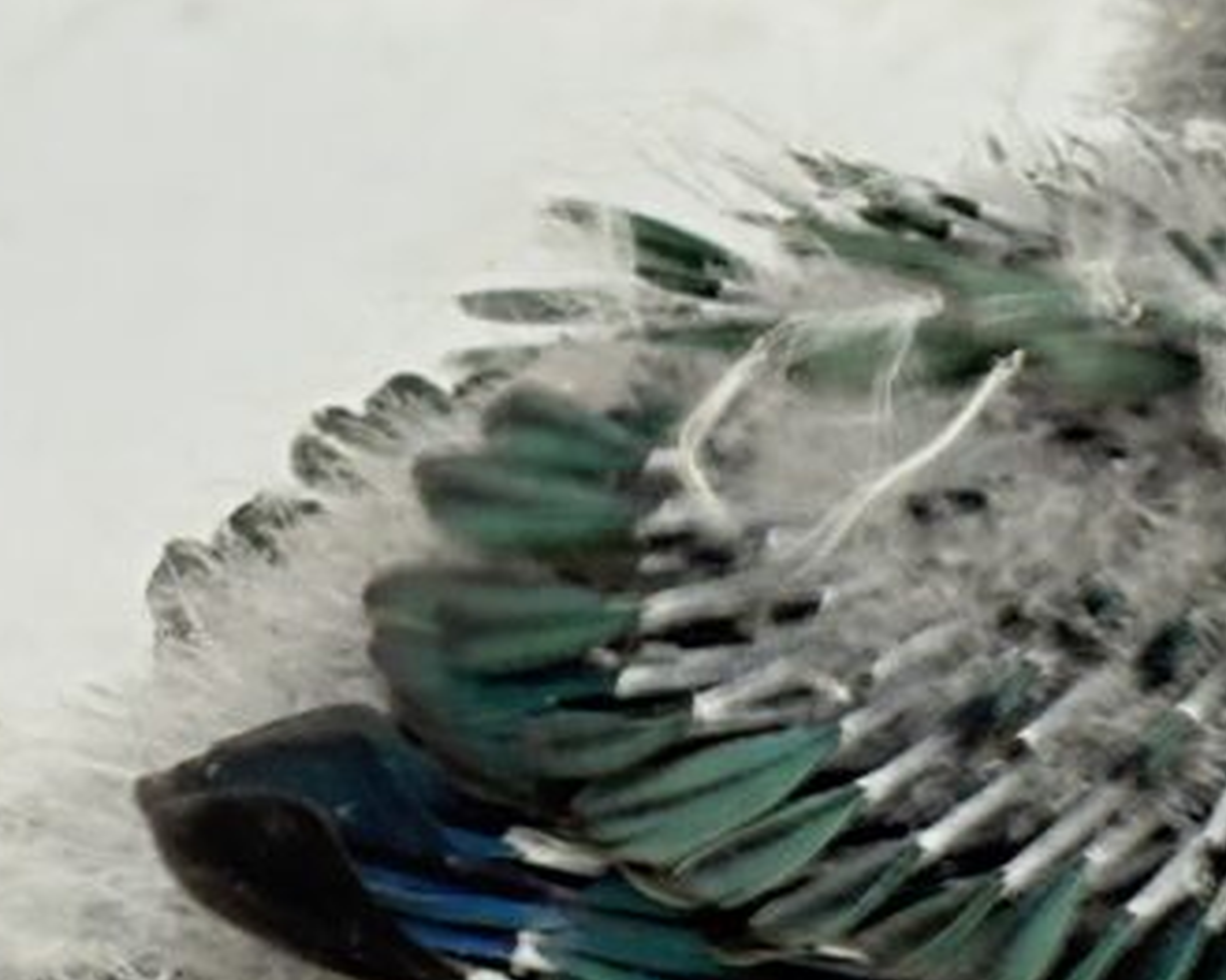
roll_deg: -4.0
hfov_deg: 10.4
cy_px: 537
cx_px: 1047
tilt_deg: -8.0
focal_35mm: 185
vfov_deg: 8.4
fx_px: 6711
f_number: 1.6
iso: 40
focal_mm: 5.96
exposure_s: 1/50
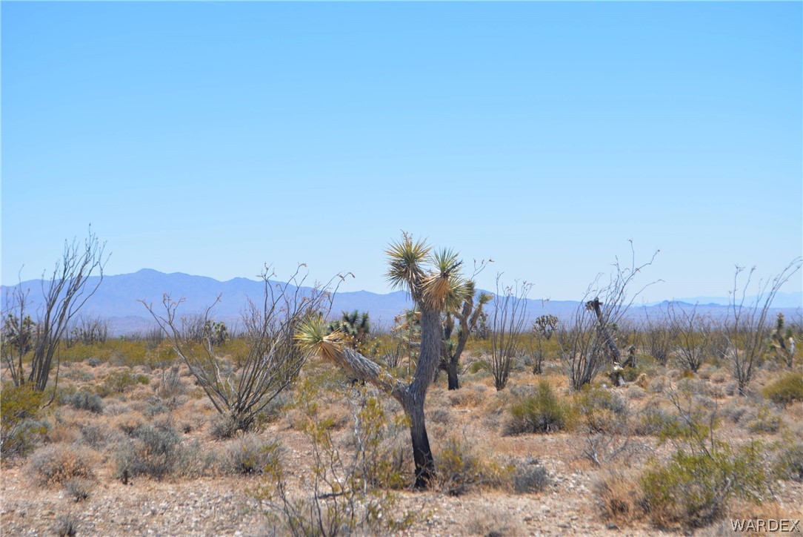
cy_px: 268
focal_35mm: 78
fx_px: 1741
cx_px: 402
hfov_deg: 26.0
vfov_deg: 17.5
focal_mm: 52
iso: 100
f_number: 8
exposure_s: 1/200
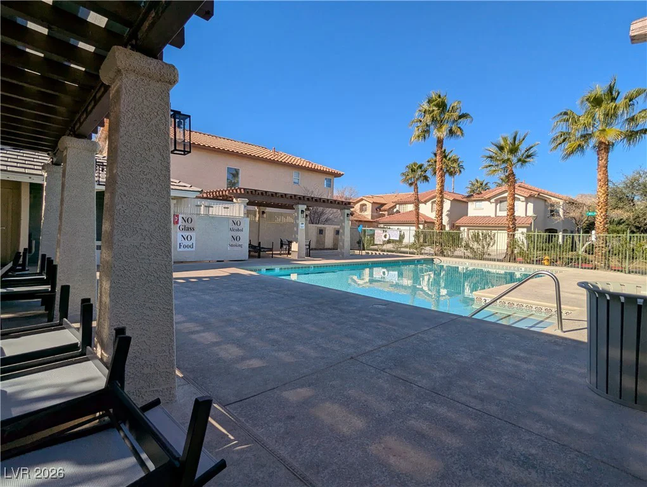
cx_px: 324
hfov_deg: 94.4
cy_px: 244
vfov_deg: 78.2
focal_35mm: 16
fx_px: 299
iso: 45
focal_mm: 2.35
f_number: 2.2
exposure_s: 1/1821
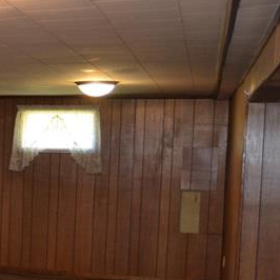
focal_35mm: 88
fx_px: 805
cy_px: 219
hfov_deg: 16.0
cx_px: -255
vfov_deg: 19.5
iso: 800
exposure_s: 1/60
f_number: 3.5
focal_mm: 18
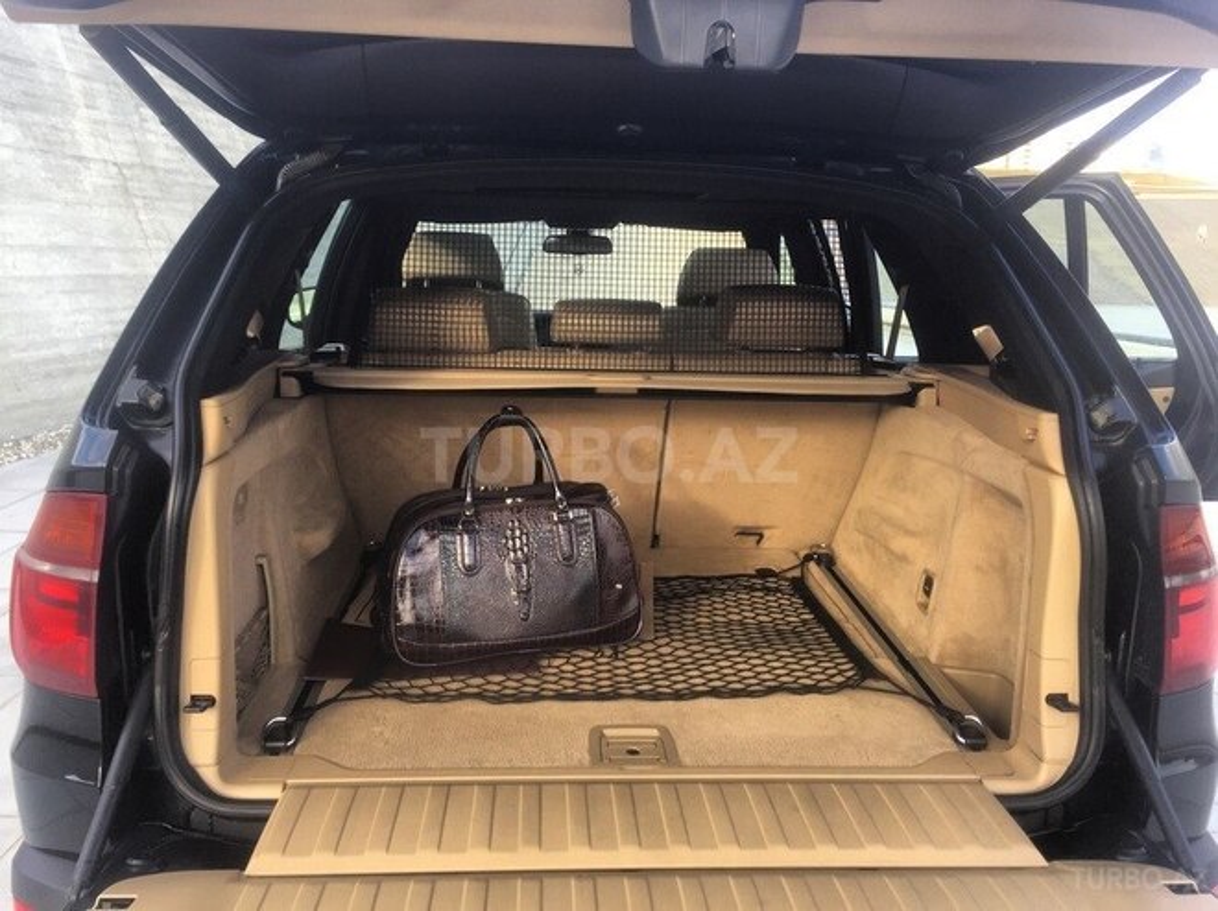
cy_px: 456
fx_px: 1020
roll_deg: -2.1
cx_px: 609
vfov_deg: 48.2
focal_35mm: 29
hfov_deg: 61.7
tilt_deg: -7.5
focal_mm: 4.15
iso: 32
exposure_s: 1/199
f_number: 2.2
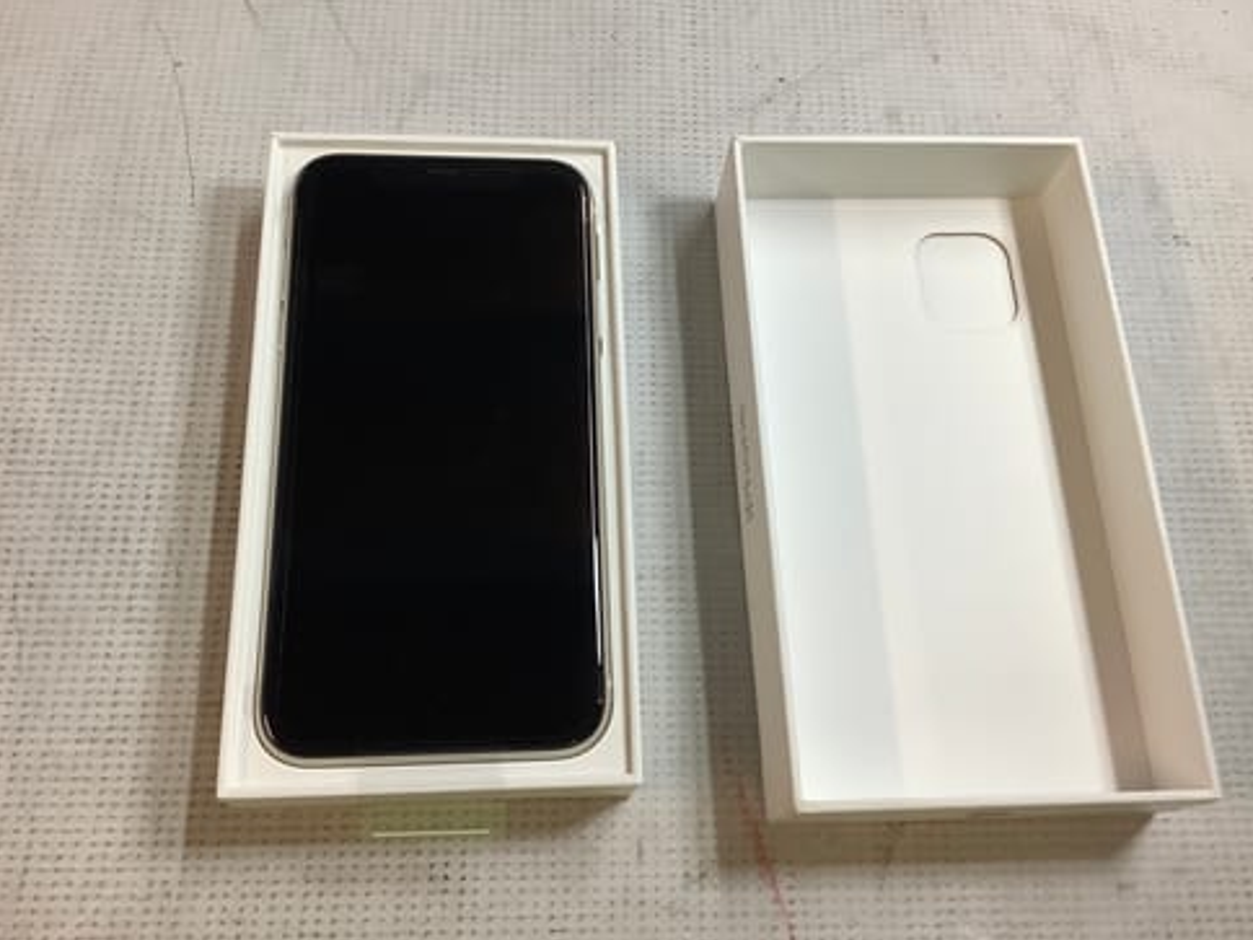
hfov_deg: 56.8
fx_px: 1158
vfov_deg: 44.2
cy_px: 475
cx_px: 619
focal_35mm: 32
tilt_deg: -68.5
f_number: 2.4
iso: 80
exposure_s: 1/50
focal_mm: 3.3
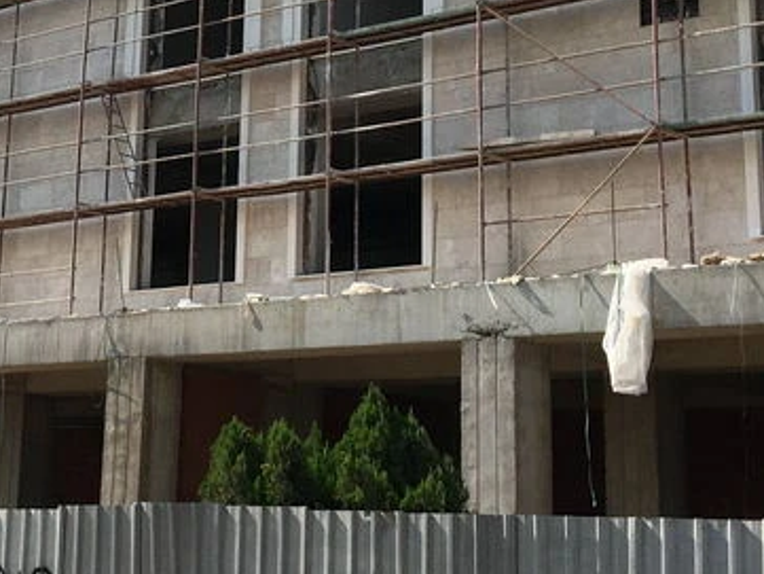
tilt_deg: +16.4
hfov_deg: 23.8
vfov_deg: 17.9
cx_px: 167
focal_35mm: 81
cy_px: 61
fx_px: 1788
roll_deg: -3.0
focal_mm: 4.15
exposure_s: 1/1603
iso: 25
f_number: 2.2
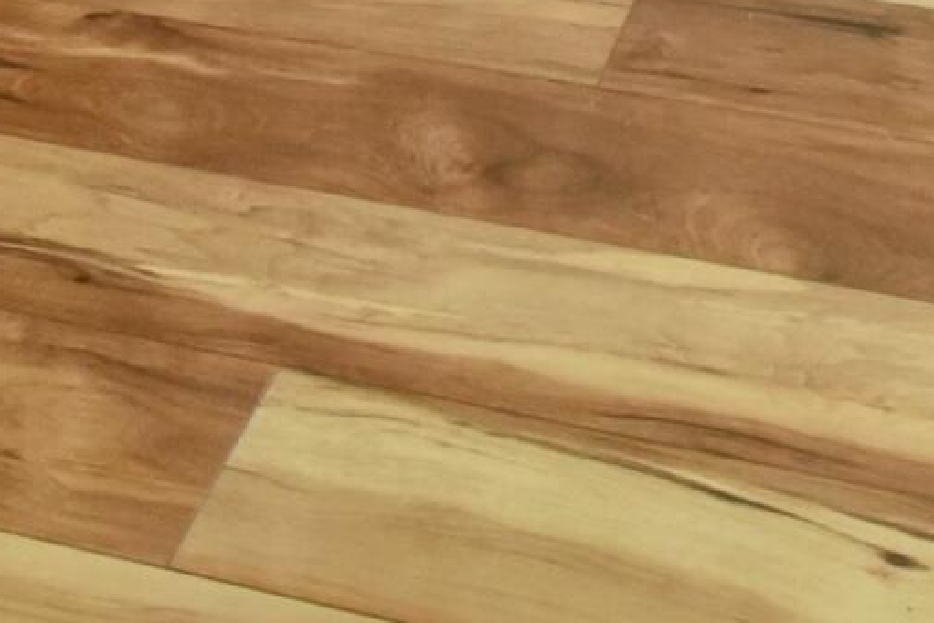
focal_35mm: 88
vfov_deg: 10.9
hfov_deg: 22.9
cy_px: -1201
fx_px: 2284
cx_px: 698
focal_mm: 15
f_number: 10
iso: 4000
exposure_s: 1/50
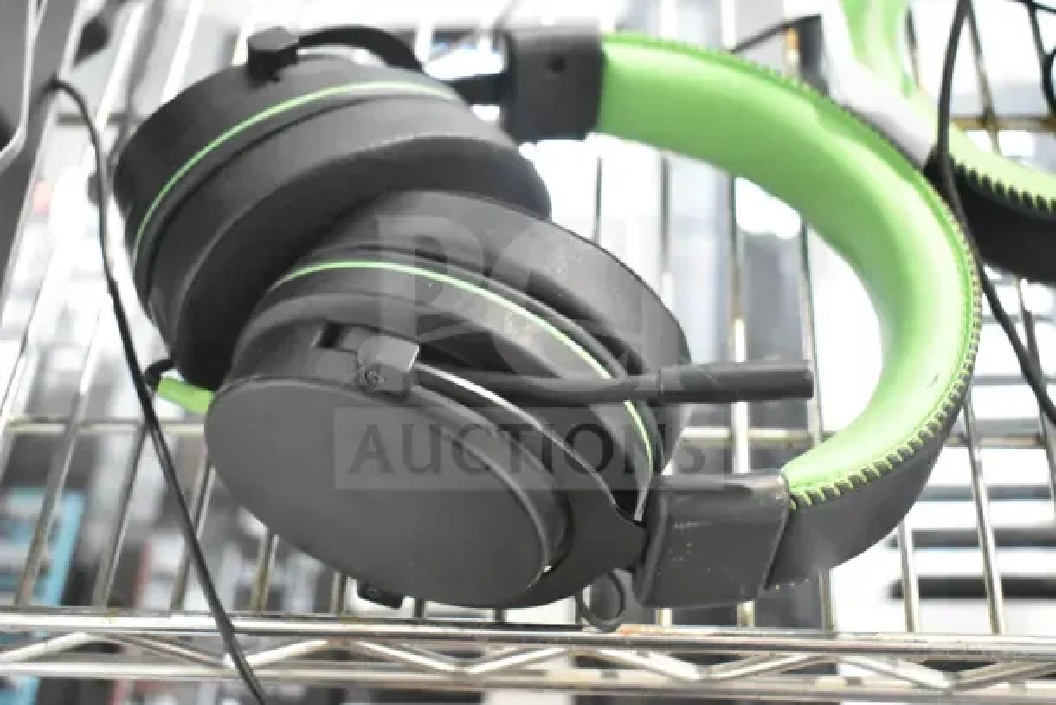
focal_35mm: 51
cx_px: 528
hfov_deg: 38.9
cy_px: 352
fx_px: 1496
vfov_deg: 26.5
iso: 11400
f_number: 4.5
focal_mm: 34
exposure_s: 1/50
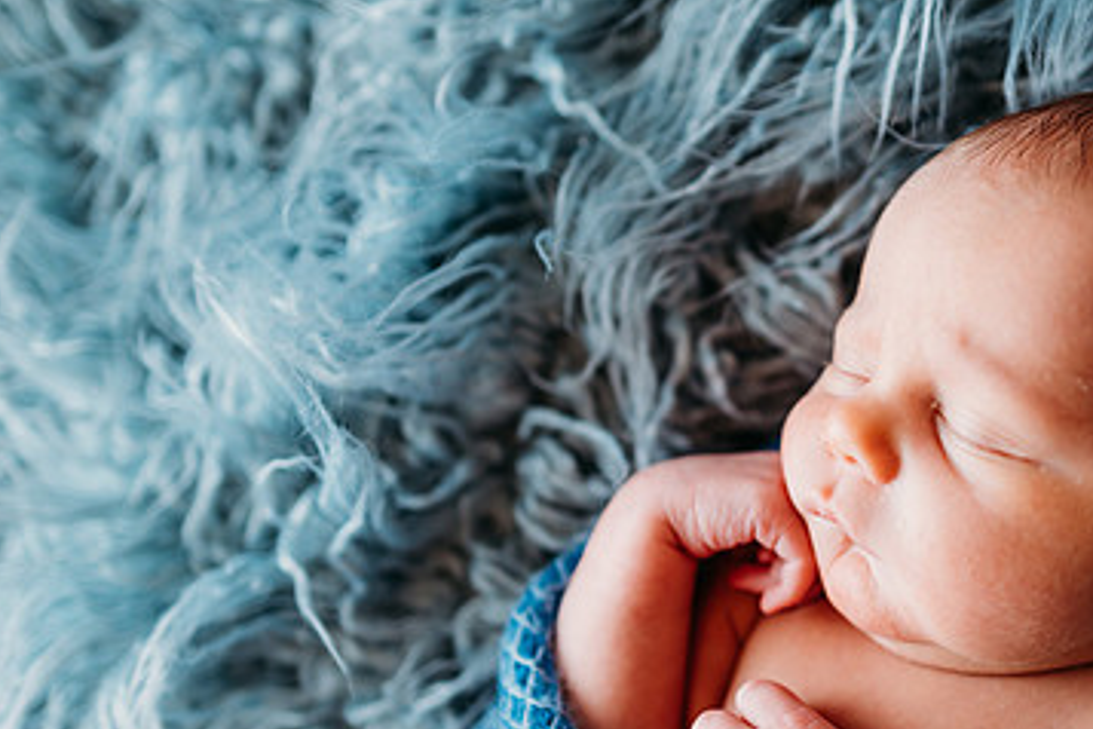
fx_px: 1184
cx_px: 863
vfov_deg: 34.1
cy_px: 440
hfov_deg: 47.1
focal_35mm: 39
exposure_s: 1/200
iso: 80
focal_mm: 24
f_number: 2.2
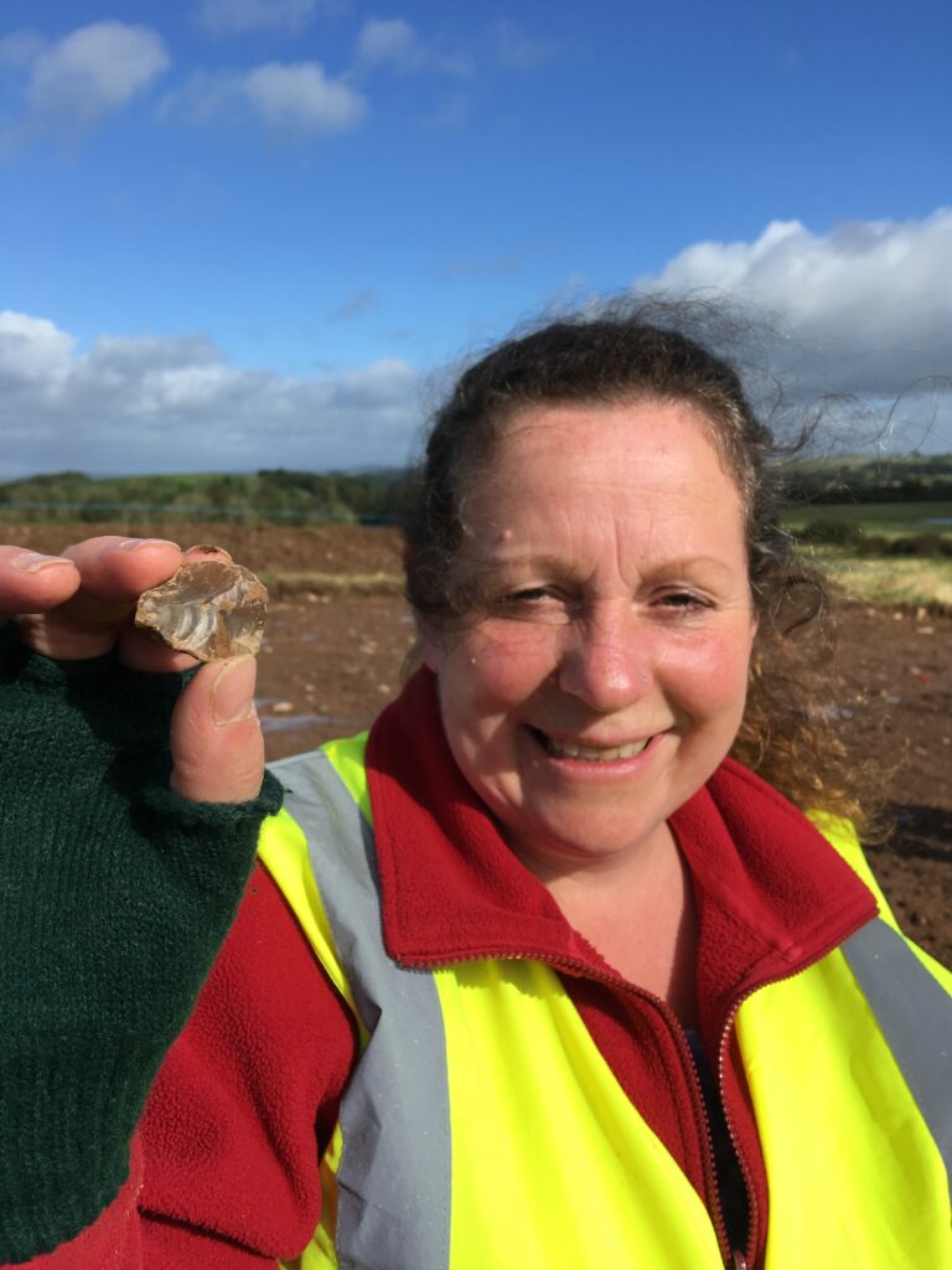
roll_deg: +1.4
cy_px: 635
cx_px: 476
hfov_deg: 48.2
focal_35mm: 29
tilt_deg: -9.0
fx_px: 1063
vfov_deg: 61.7
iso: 25
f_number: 2.2
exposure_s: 1/1672
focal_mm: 4.15
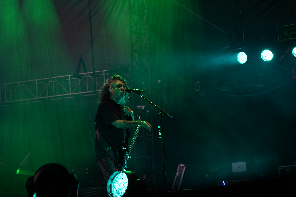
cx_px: 148
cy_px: 98
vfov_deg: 13.0
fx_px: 863
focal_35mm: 105
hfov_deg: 19.5
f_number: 4
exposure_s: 1/125
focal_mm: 105
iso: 320
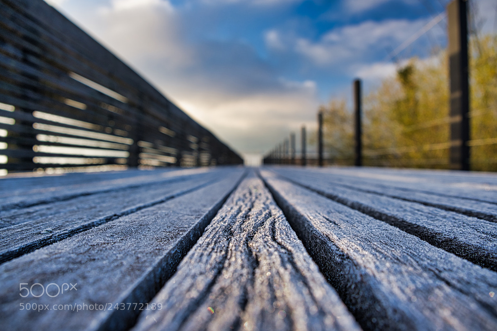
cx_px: 248
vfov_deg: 47.9
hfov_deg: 67.4
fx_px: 373
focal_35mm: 27
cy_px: 166
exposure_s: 1/60
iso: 200
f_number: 5
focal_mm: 18
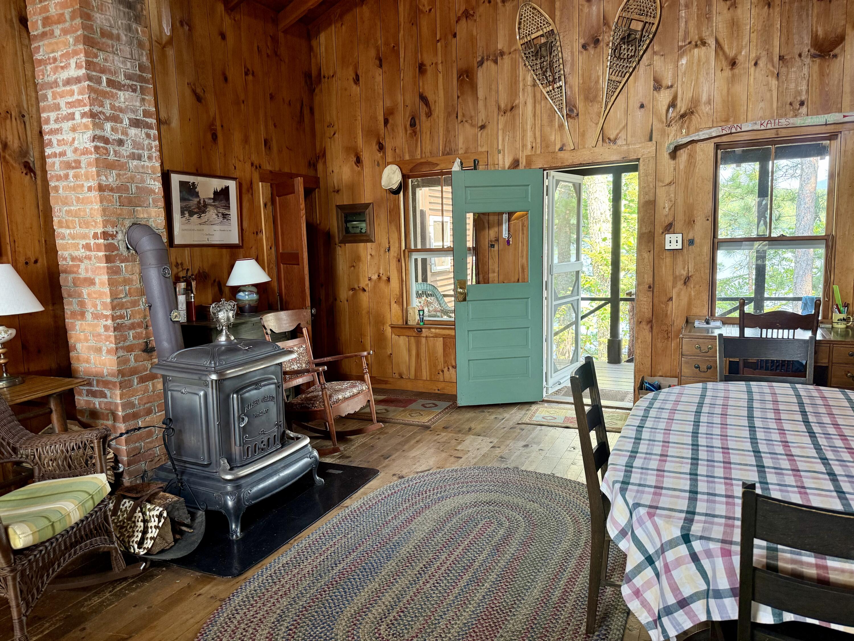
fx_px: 592
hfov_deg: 71.6
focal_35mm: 24
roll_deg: +2.2
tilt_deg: -8.3
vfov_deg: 56.8
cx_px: 427
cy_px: 320
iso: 250
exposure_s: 1/60
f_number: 1.78
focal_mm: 6.76
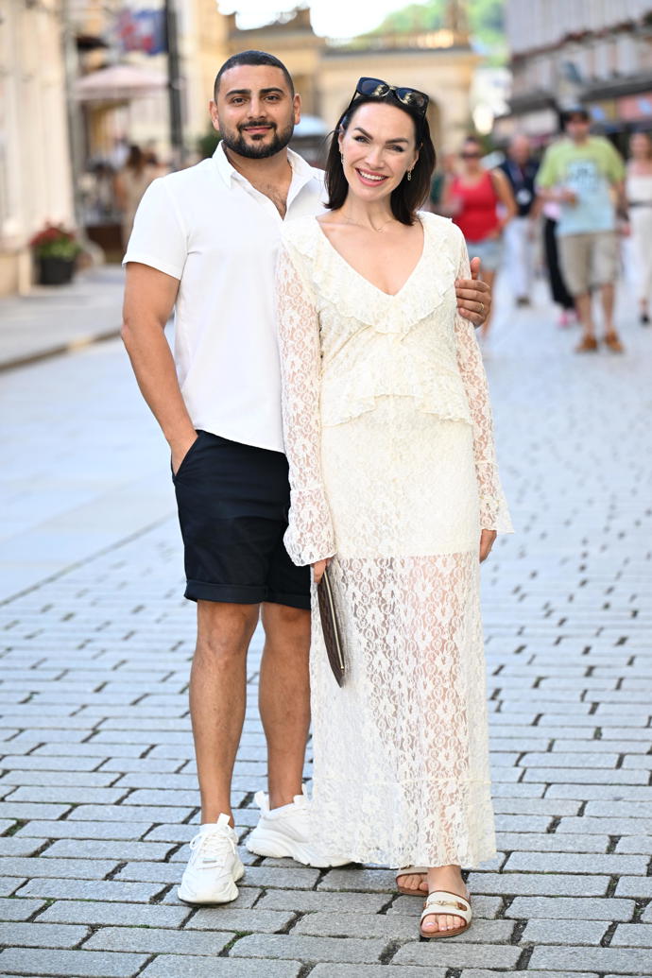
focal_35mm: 96
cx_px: 326
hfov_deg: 14.3
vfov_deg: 21.2
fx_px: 2608
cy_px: 489
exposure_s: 1/2000
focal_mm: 96
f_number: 2.8
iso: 1250
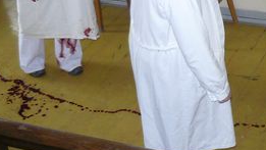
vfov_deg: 12.2
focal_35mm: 96
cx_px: 297
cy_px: -50
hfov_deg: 21.1
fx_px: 677
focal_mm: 6
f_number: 2.8
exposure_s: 1/30
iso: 200
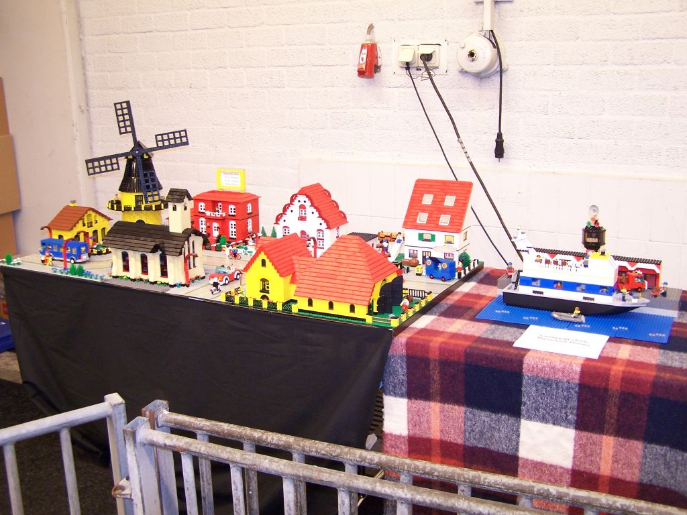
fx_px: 754
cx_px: 344
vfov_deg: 37.7
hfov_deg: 49.0
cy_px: 258
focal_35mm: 38
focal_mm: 6.3
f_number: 2.8
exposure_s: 1/4
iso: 140
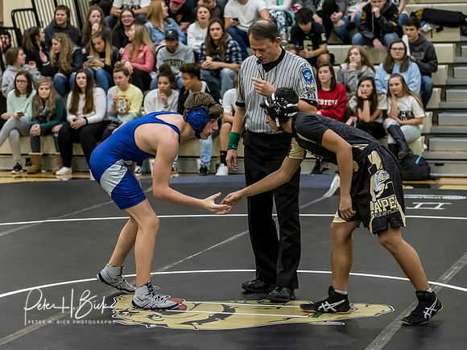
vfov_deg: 13.0
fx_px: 1543
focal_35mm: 114
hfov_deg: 17.2
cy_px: 171
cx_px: 170
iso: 3200
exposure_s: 1/1000
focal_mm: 45
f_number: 2
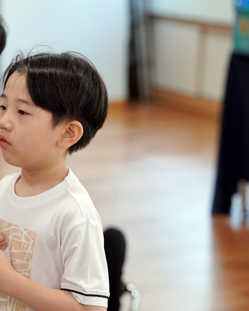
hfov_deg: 8.7
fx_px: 1630
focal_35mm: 177
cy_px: 156
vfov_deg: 10.9
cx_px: 30
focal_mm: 125
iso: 1250
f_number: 4
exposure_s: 1/160
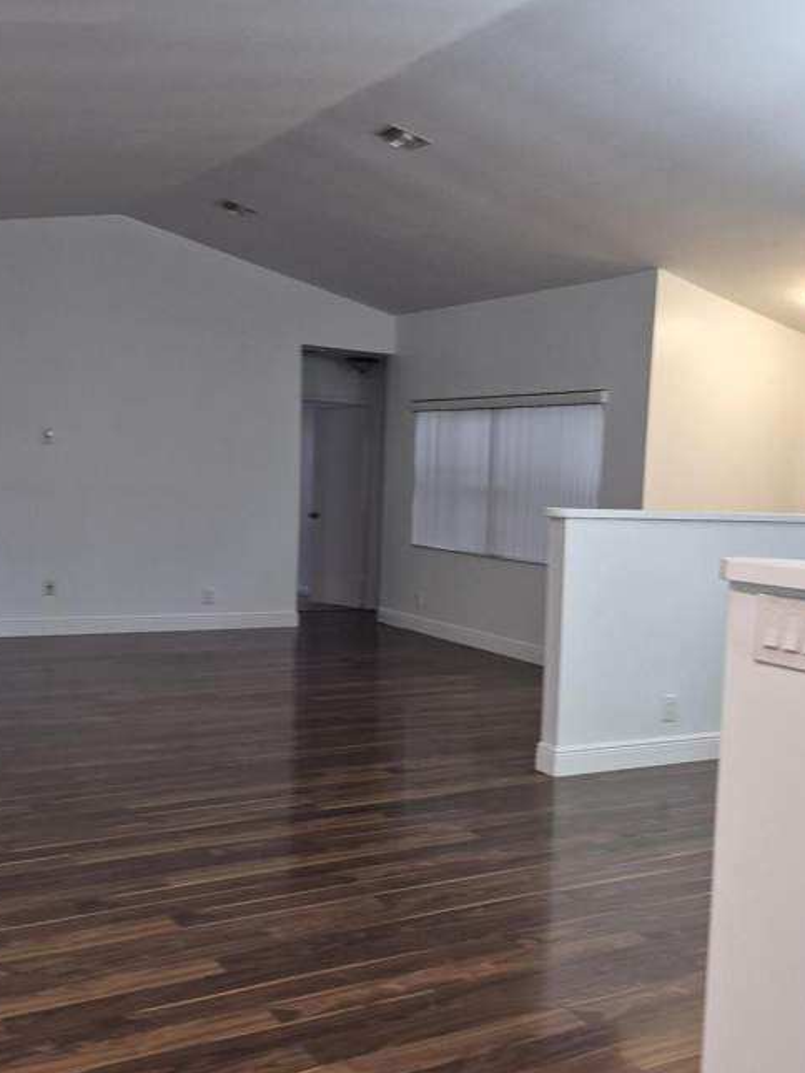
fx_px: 1178
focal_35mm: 38
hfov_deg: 37.6
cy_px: 606
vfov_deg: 48.8
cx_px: 481
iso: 100
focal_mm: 5.4
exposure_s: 1/24
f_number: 1.8
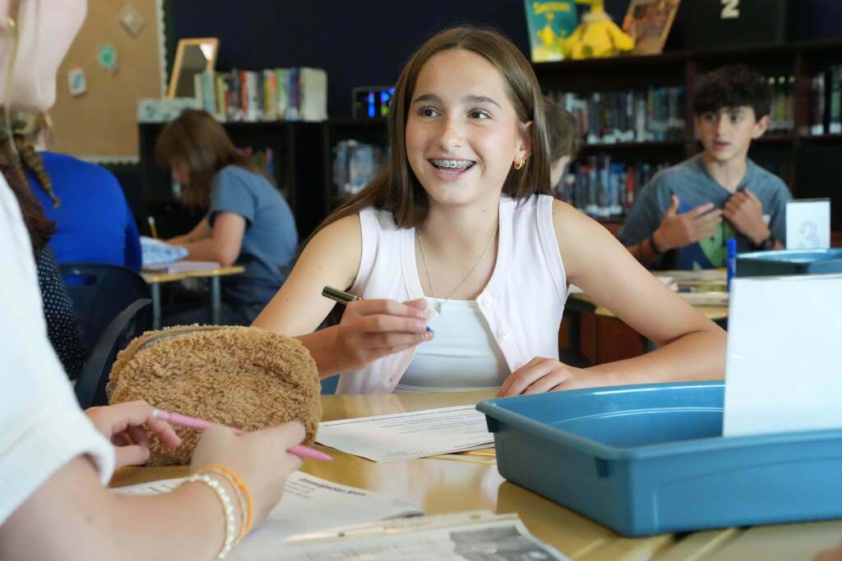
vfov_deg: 20.6
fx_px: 1544
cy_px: 280
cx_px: 421
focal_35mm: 66
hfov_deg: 30.5
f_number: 7.1
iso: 16000
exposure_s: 1/250
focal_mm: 66
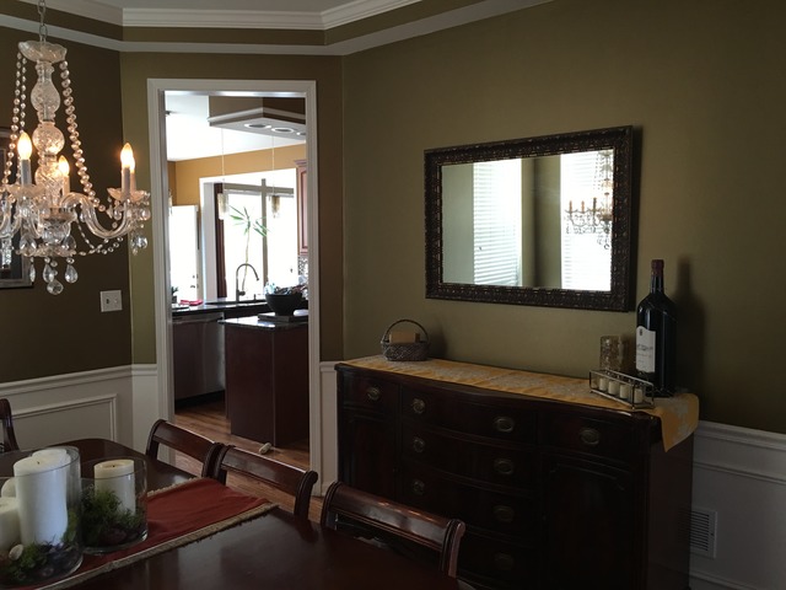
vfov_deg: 48.2
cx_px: 393
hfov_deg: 61.7
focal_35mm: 29
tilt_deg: -3.1
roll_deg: -0.1
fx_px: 658
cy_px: 295
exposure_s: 1/15
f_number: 2.2
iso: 50
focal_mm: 4.15
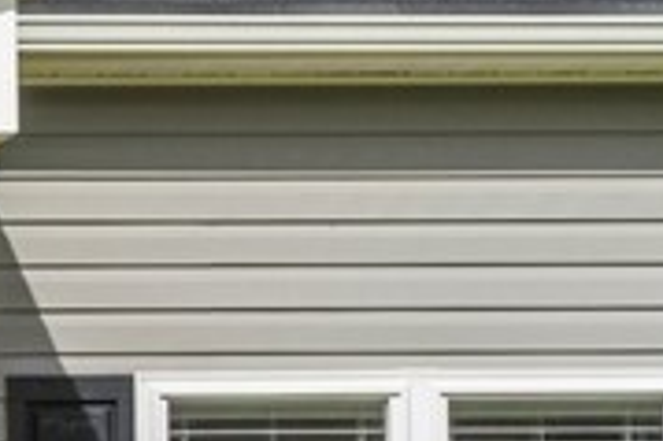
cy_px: 543
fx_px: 4121
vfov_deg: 6.1
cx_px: -1185
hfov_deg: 8.1
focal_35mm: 224
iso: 100
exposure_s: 1/640
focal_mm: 37
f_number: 8
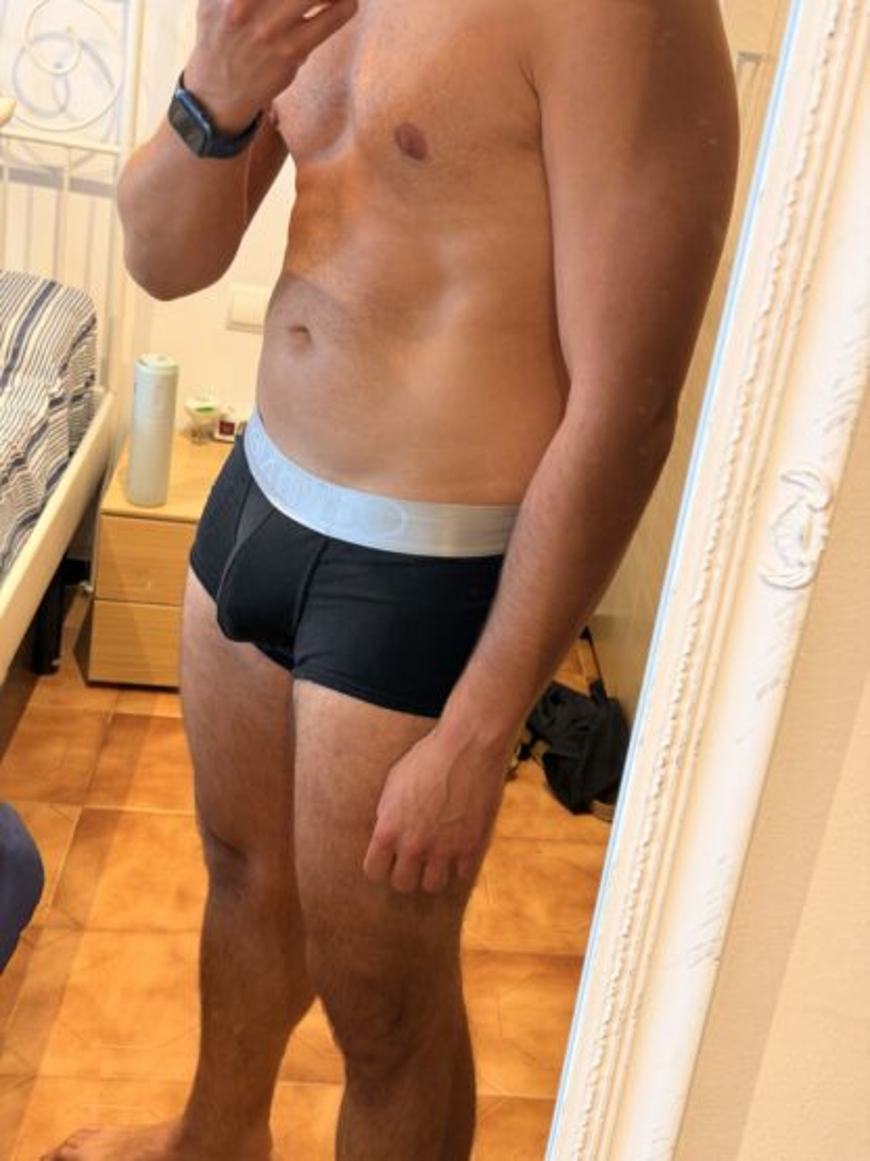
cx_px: 435
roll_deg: -10.5
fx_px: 1609
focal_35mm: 48
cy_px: 580
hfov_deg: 30.3
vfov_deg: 39.7
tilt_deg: -23.1
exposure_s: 1/33
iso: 320
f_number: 1.78
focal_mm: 6.76
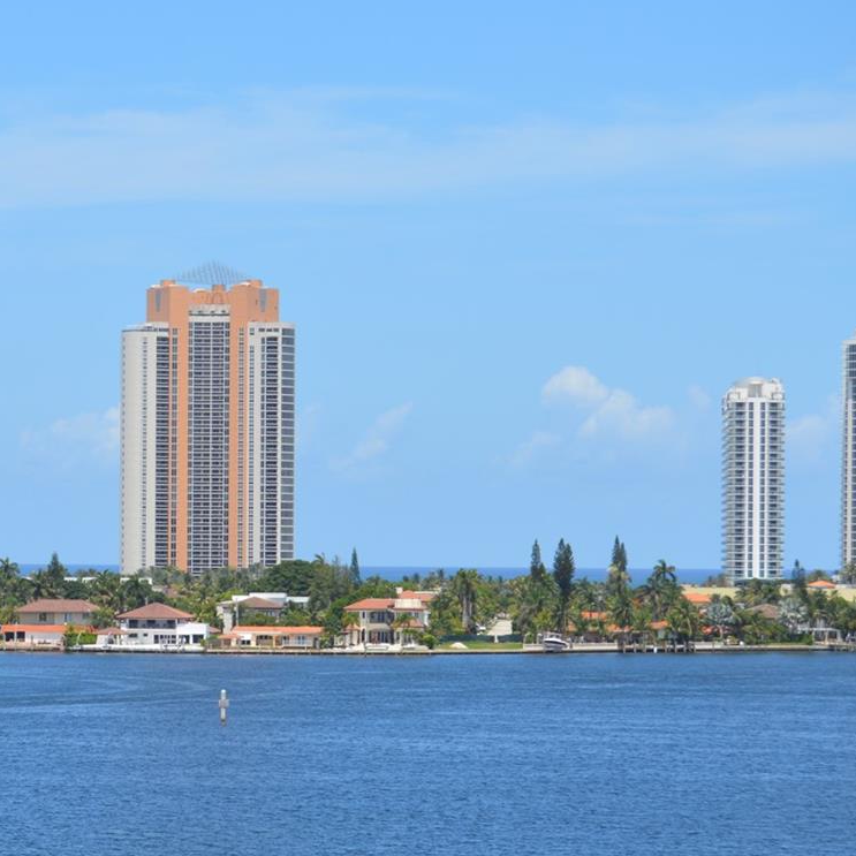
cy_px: 491
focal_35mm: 151
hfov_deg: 11.5
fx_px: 4222
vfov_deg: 11.6
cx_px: 53
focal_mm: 55
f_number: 8
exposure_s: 1/250
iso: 100
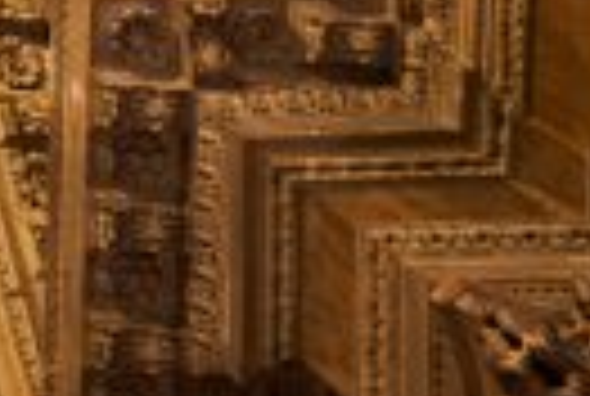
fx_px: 2365
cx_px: -1018
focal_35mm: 144
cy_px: -774
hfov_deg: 10.9
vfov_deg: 8.2
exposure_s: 1/4
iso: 400
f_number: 4
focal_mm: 21
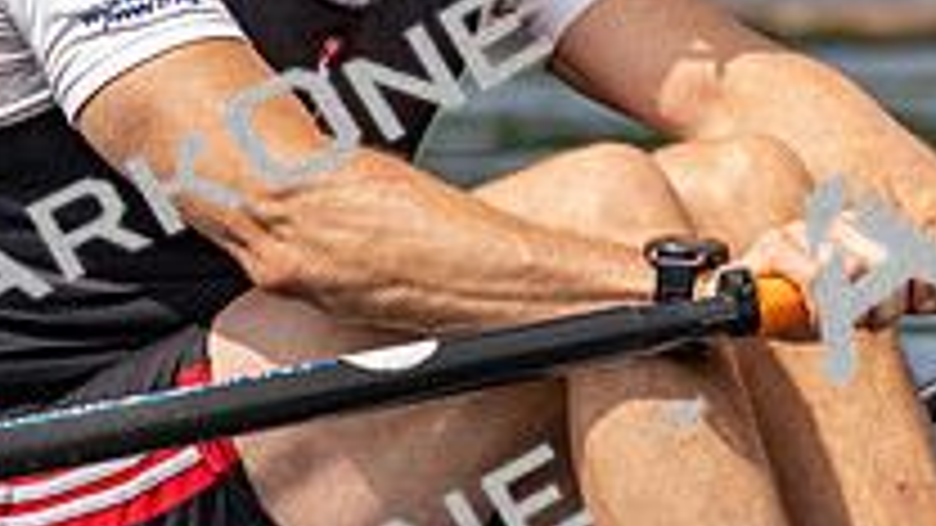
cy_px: -38
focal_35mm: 584
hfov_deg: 3.7
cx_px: 418
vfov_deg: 2.1
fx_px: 14494
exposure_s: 1/1600
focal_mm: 200
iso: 250
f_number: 5.6
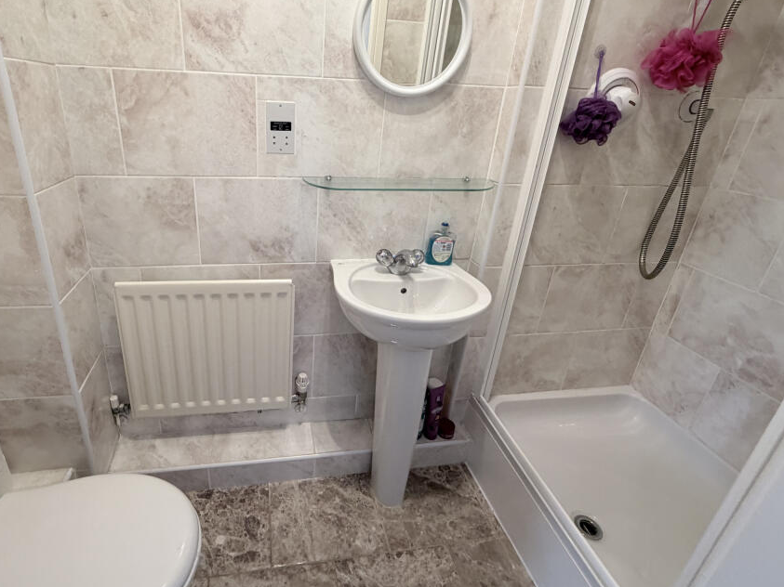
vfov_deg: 74.1
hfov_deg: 90.1
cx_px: 324
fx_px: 385
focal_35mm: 17
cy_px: 241
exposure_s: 1/100
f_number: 2.2
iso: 200
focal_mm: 2.22
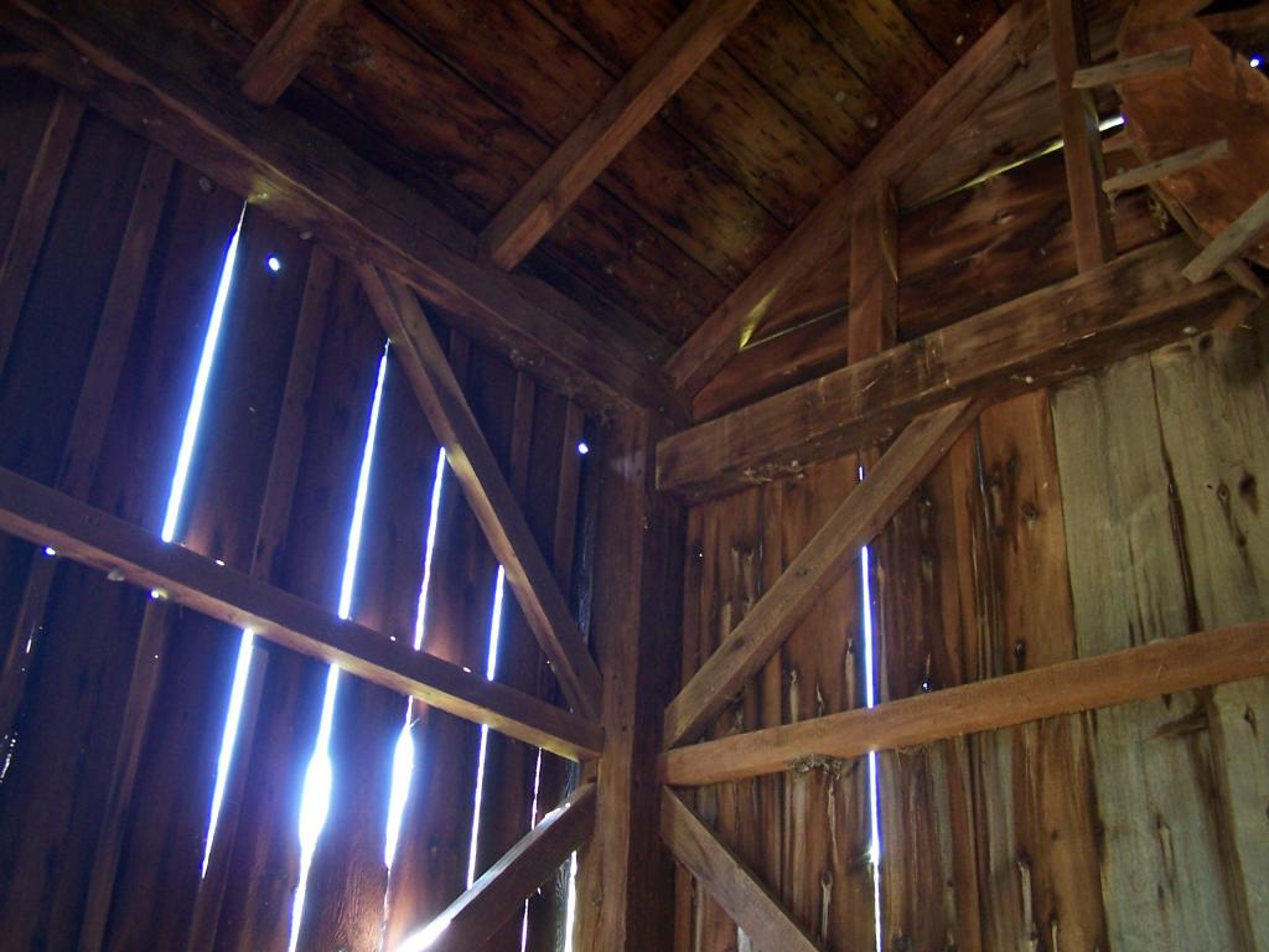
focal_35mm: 38
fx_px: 1393
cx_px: 634
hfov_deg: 49.0
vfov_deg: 37.7
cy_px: 476
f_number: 2.8
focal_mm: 6.3
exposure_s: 1/8
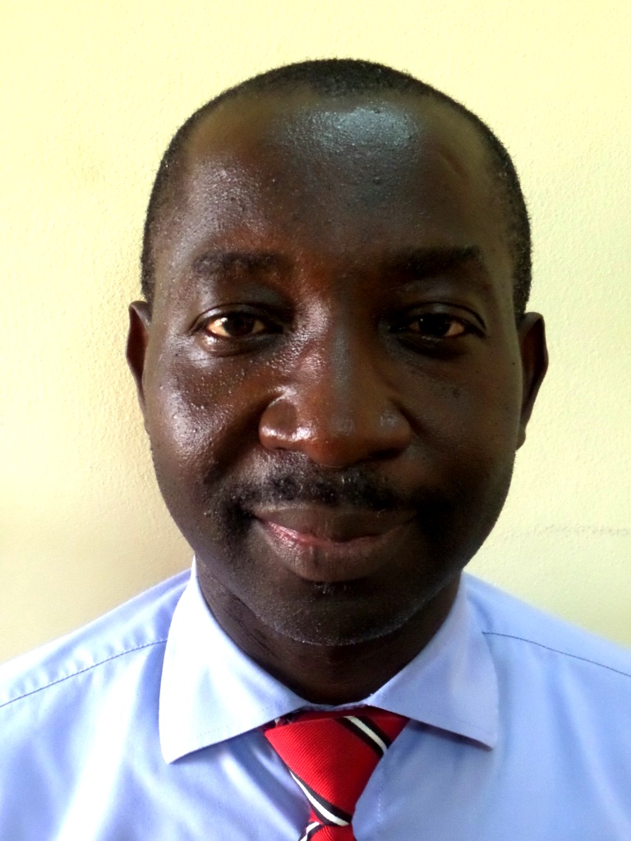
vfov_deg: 36.8
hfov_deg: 28.0
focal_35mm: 52
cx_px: 316
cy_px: 420
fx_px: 1264
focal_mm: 9.2
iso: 800
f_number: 3.4
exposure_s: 1/30
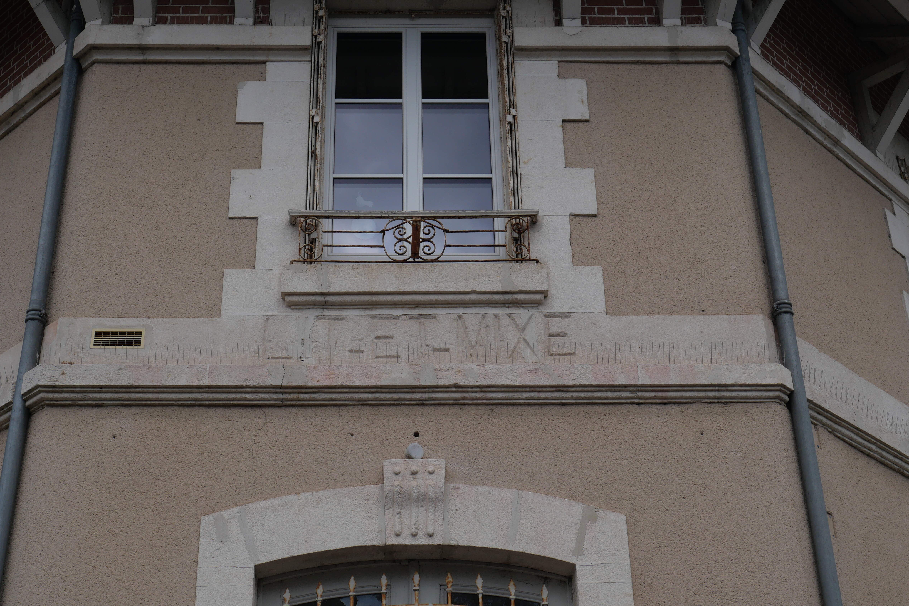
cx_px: 458
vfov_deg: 25.5
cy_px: 303
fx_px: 1338
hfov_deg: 37.5
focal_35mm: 53
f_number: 11
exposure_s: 1/400
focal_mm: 25
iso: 200
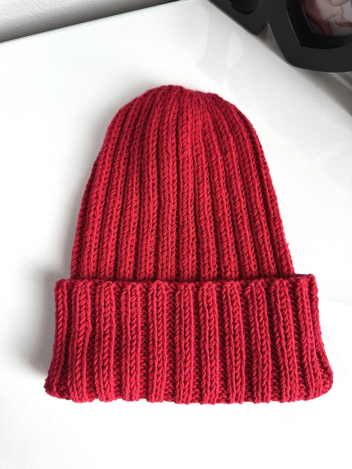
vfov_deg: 71.6
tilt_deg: -84.7
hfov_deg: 56.8
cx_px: 176
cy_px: 234
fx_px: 325
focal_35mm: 24
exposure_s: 1/121
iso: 64
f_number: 1.78
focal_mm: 6.86
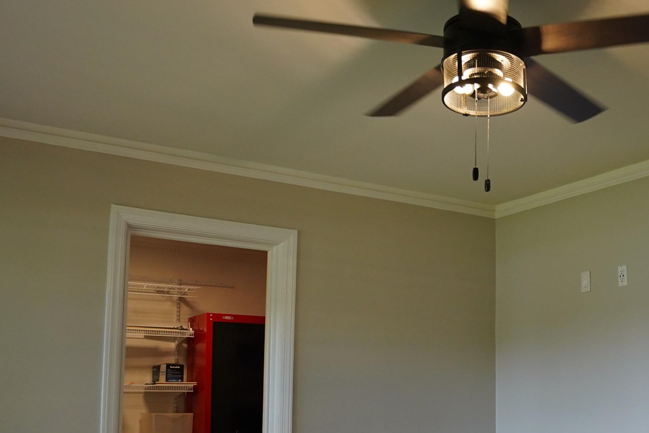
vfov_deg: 30.7
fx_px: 775
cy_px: 321
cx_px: 545
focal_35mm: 43
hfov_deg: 42.7
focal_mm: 17
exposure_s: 1/160
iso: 1600
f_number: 3.5
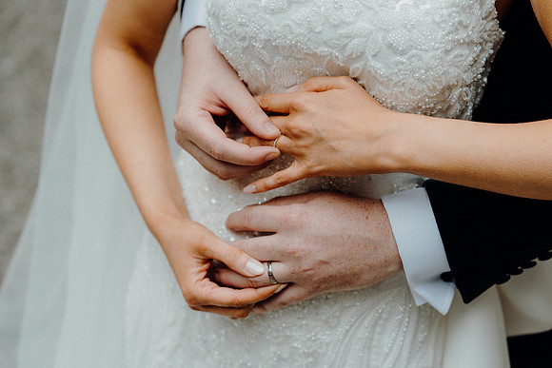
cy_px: 184
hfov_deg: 28.8
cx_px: 276
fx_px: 1074
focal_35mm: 70
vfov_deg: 19.5
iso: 125
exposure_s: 1/160
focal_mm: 70
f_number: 3.5
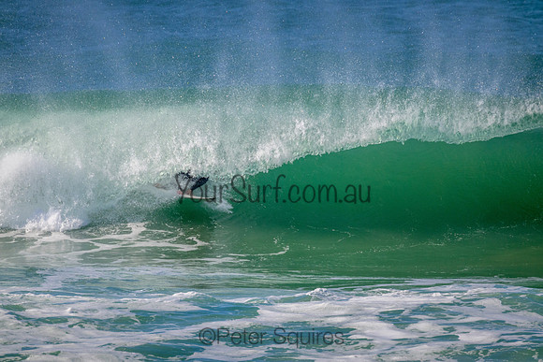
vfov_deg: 1.7
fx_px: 12069
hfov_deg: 2.6
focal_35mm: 800
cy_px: 181
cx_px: 272
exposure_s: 1/2000
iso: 1600
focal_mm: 800
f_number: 11
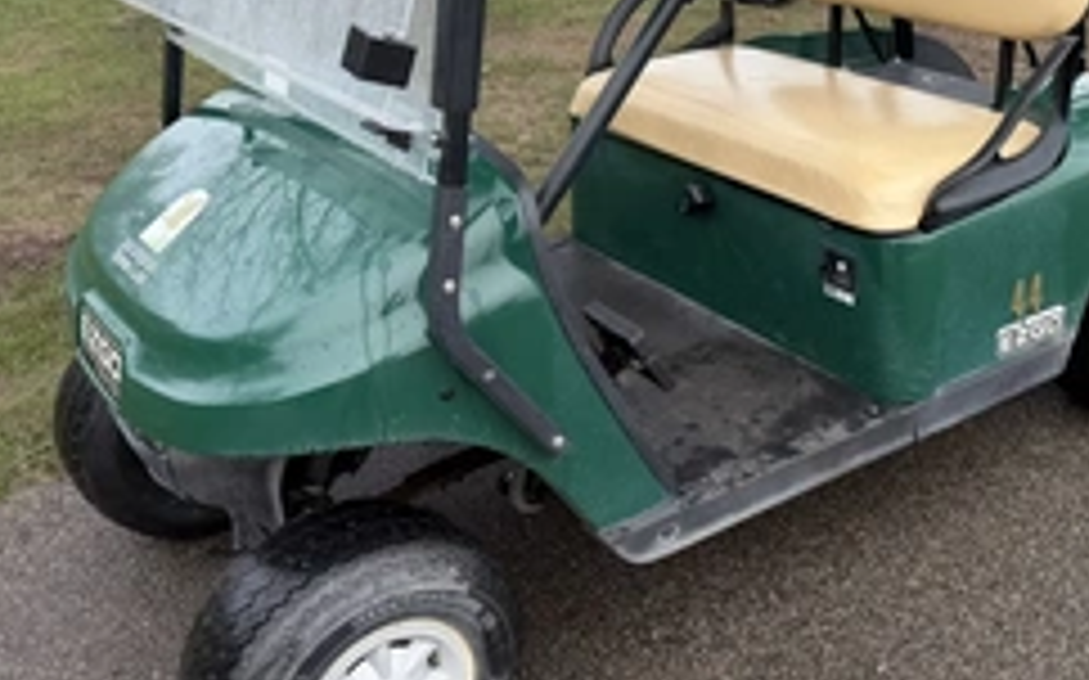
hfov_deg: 45.7
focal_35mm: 42
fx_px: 1246
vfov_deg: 30.4
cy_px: 257
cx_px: 806
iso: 80
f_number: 1.78
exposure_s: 1/677
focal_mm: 6.76
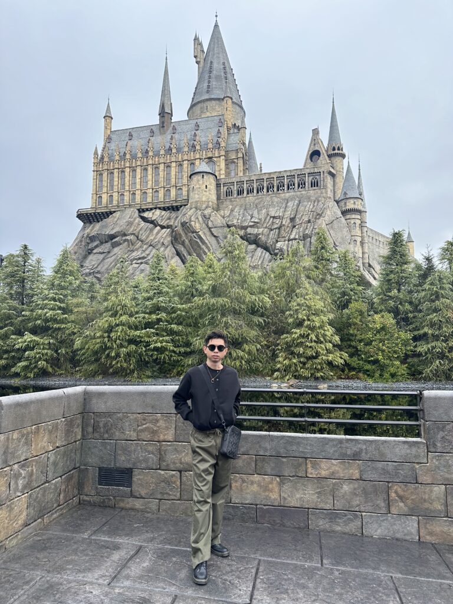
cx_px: 226
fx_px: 419
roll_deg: +0.0
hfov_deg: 56.8
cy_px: 302
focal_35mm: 24
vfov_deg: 71.6
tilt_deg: +6.8
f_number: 1.78
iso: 80
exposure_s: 1/570
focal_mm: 6.86
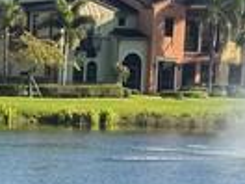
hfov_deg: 10.4
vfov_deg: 7.9
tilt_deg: -6.9
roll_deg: -1.4
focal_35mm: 186
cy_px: 219
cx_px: -91
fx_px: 1316
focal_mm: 6.76
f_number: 1.78
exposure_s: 1/1980
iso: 80
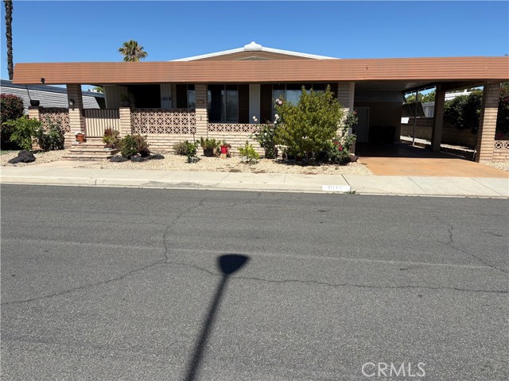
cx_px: 254
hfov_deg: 67.3
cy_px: 190
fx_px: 382
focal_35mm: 26
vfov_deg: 53.1
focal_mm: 5.96
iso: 50
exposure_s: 1/4329
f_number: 1.6
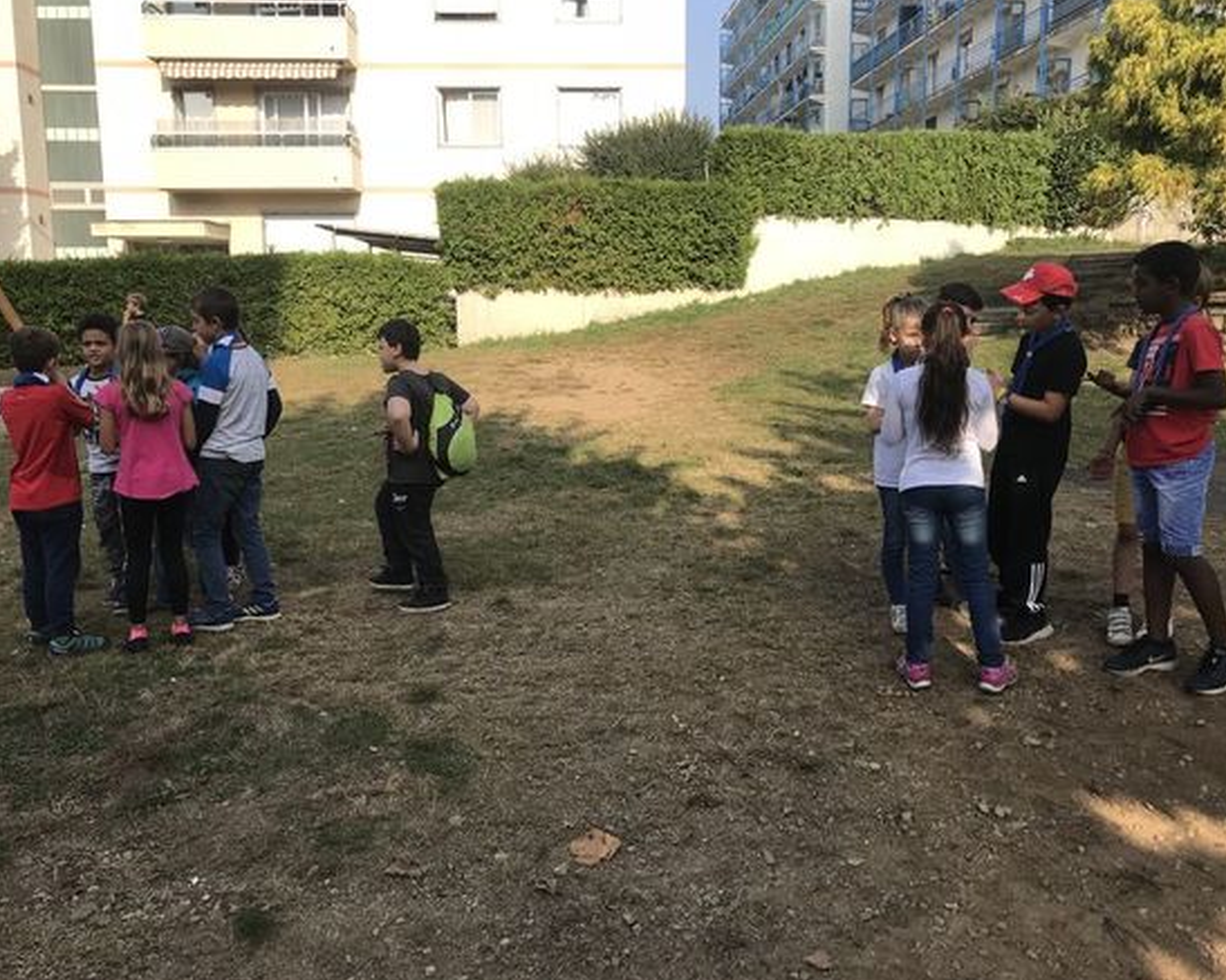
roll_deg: +0.4
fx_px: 1088
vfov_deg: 48.5
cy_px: 478
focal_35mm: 30
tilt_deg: -8.0
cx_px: 614
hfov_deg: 58.8
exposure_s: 1/1053
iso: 20
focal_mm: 3.99
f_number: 1.8
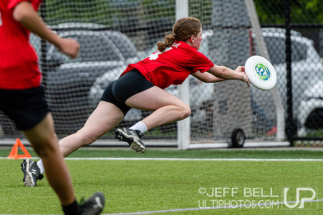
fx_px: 3871
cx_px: 149
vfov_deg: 3.2
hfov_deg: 4.8
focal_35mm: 431
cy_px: 76
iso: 110
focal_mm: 200
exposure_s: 1/1000
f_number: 3.2
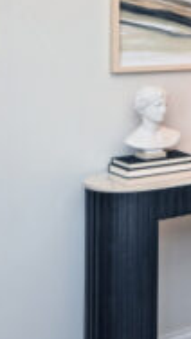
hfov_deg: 12.0
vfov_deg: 25.6
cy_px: 30
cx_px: 468
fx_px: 719
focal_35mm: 80
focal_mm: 14
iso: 200
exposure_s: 1/60
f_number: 4
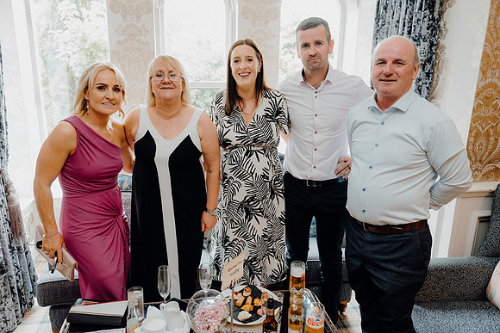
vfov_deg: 45.0
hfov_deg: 63.6
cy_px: 166
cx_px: 250
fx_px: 403
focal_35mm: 29
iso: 1600
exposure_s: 1/160
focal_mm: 29
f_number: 3.5
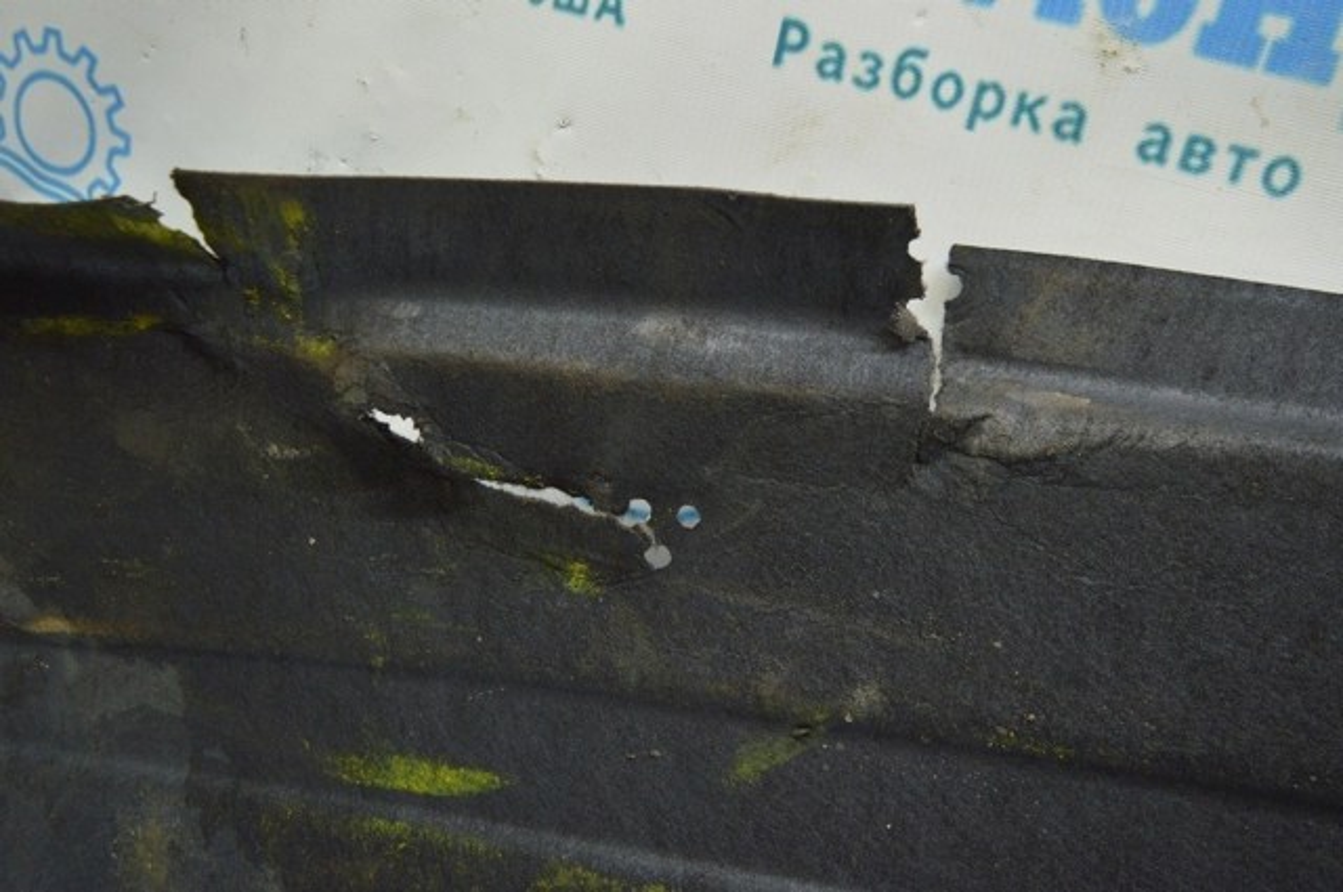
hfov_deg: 57.3
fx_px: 1230
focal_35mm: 33
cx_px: 672
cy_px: 446
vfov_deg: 39.9
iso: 400
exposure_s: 1/40
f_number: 3.8
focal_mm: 22
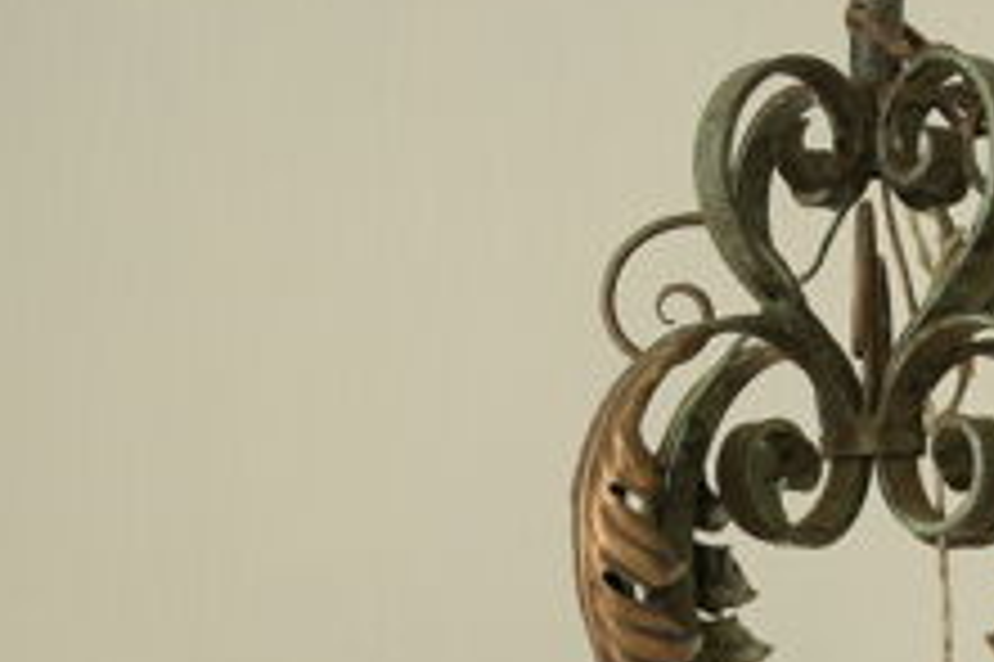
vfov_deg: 9.4
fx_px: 3973
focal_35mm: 144
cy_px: 838
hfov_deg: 14.1
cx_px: 891
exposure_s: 1/40
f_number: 5.6
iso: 800
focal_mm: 35
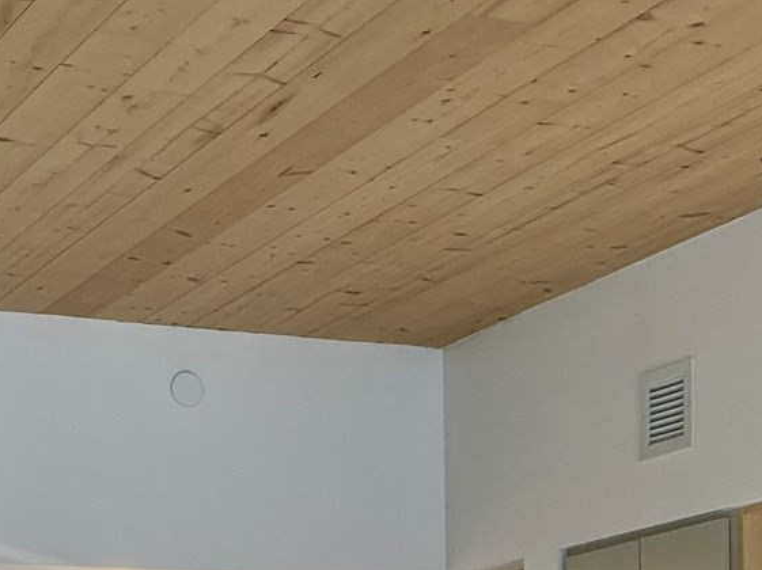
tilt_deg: -1.2
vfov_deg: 14.3
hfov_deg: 20.6
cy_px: 922
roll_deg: +1.9
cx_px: 232
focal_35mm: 95
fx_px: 2090
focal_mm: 4.25
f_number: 1.8
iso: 64
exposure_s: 1/120
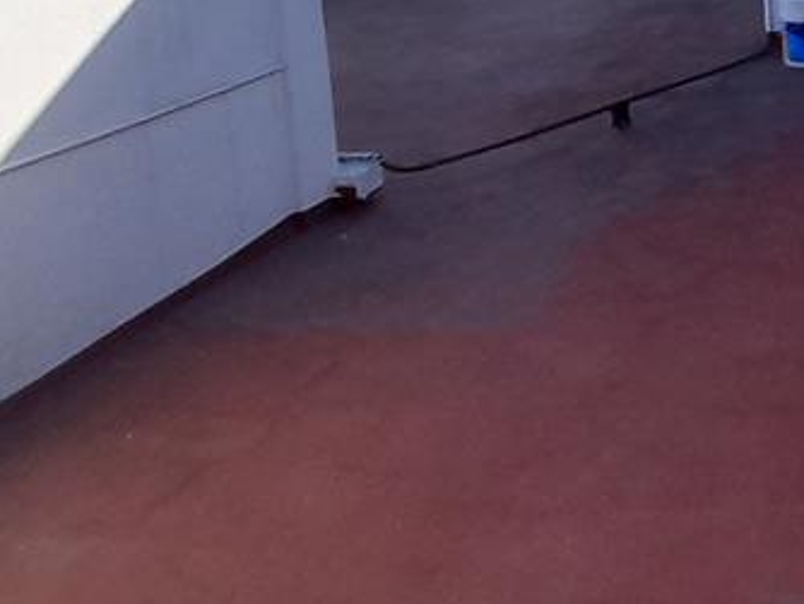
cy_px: -159
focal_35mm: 52
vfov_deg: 24.8
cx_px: 846
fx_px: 1209
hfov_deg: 33.0
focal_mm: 1.46
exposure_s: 1/1397
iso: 40
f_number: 2.2
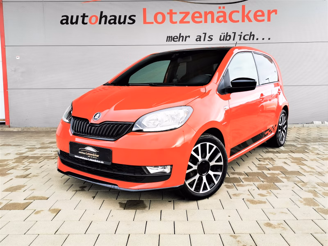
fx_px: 294
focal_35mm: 31
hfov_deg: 58.4
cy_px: 123
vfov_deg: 45.4
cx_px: 164
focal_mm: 5.58
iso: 50
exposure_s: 1/238
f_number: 1.8
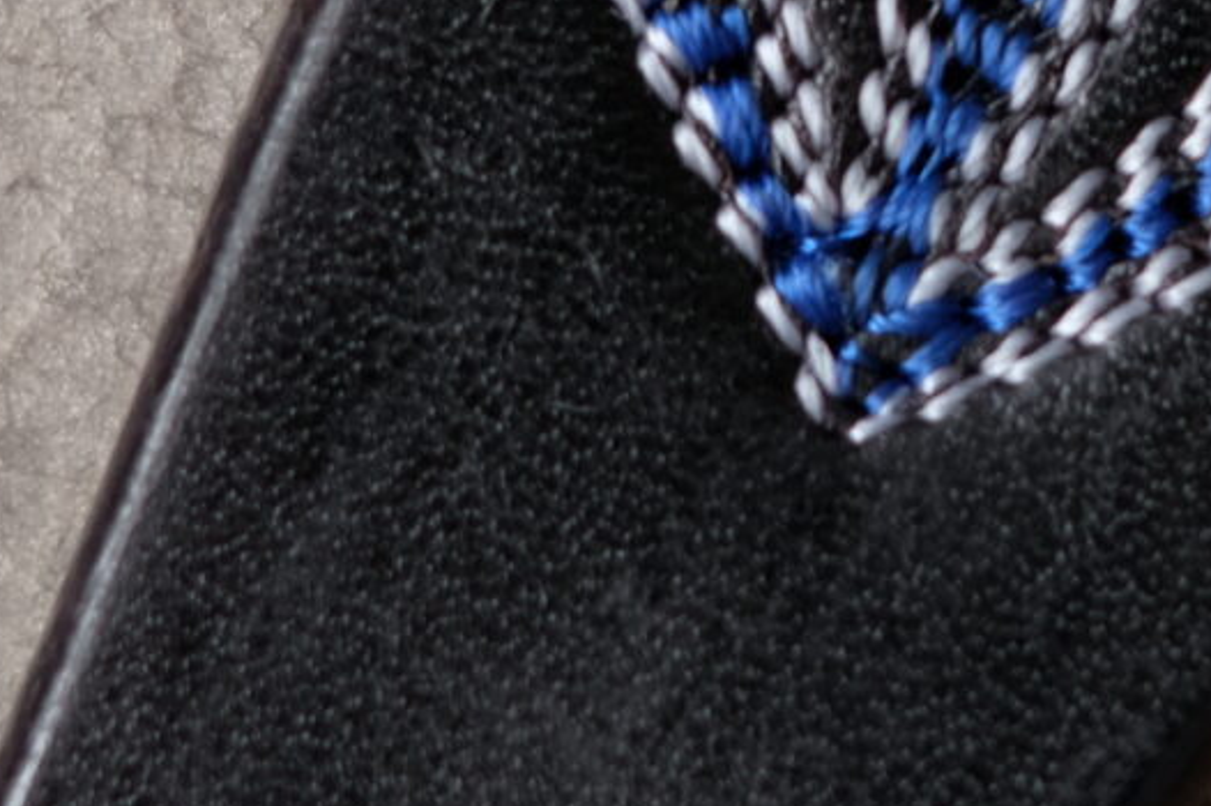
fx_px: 8673
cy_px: -131
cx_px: 1144
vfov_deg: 5.3
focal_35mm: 258
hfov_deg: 8.0
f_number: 2.8
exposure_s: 1/125
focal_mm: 35
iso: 200
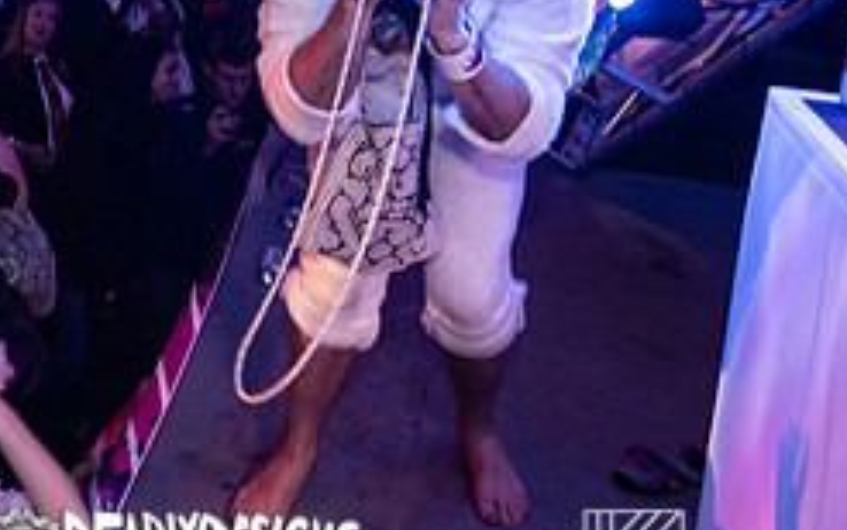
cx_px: 48
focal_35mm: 48
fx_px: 1109
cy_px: -19
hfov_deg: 38.3
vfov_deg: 25.4
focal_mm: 20
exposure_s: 1/60
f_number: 3.5
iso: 2000
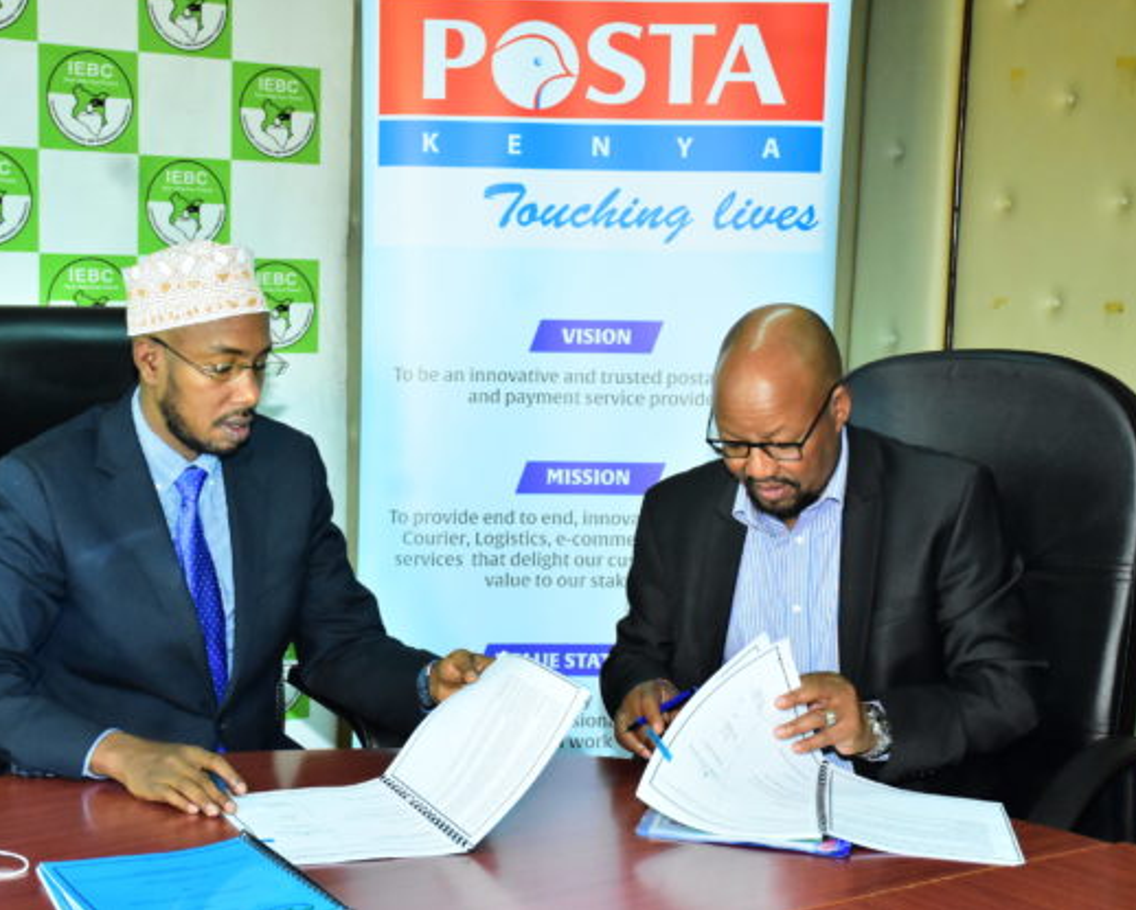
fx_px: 2187
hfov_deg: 29.1
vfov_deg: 23.5
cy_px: 454
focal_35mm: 65
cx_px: 474
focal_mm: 38
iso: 4000
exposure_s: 1/160
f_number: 5.6
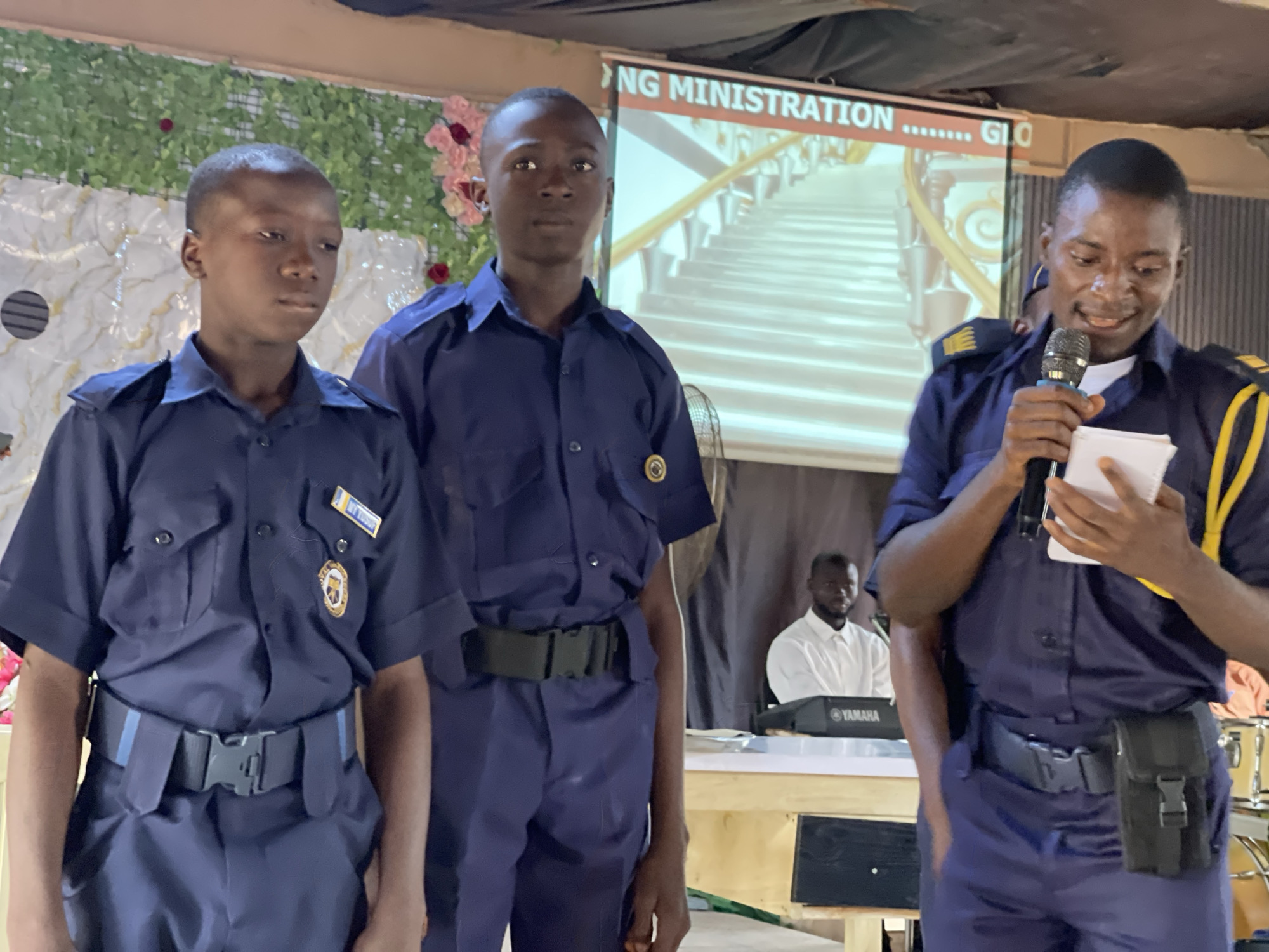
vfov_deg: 22.9
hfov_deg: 30.3
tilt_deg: +4.5
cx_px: 634
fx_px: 2346
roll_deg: -3.7
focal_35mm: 64
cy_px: 476
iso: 800
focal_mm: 7.5
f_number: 2.2
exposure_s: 1/30
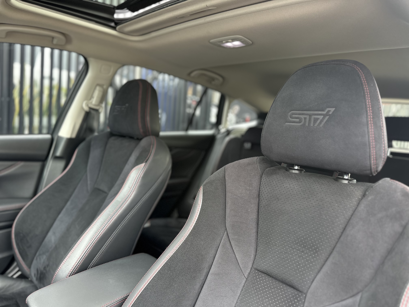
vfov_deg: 56.8
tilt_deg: -4.7
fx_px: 284
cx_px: 204
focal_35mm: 24
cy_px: 154
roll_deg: -5.4
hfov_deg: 71.6
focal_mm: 6.86
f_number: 1.78
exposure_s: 1/121
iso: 125
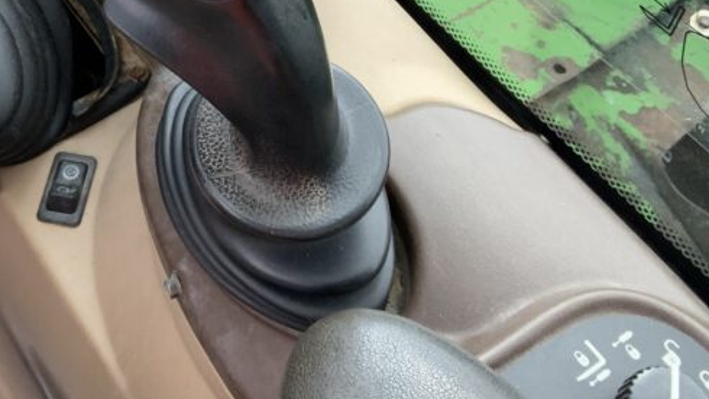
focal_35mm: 66
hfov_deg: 31.2
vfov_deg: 17.5
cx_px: 161
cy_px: -65
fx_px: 1241
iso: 16
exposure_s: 1/122
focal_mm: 3
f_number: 1.8
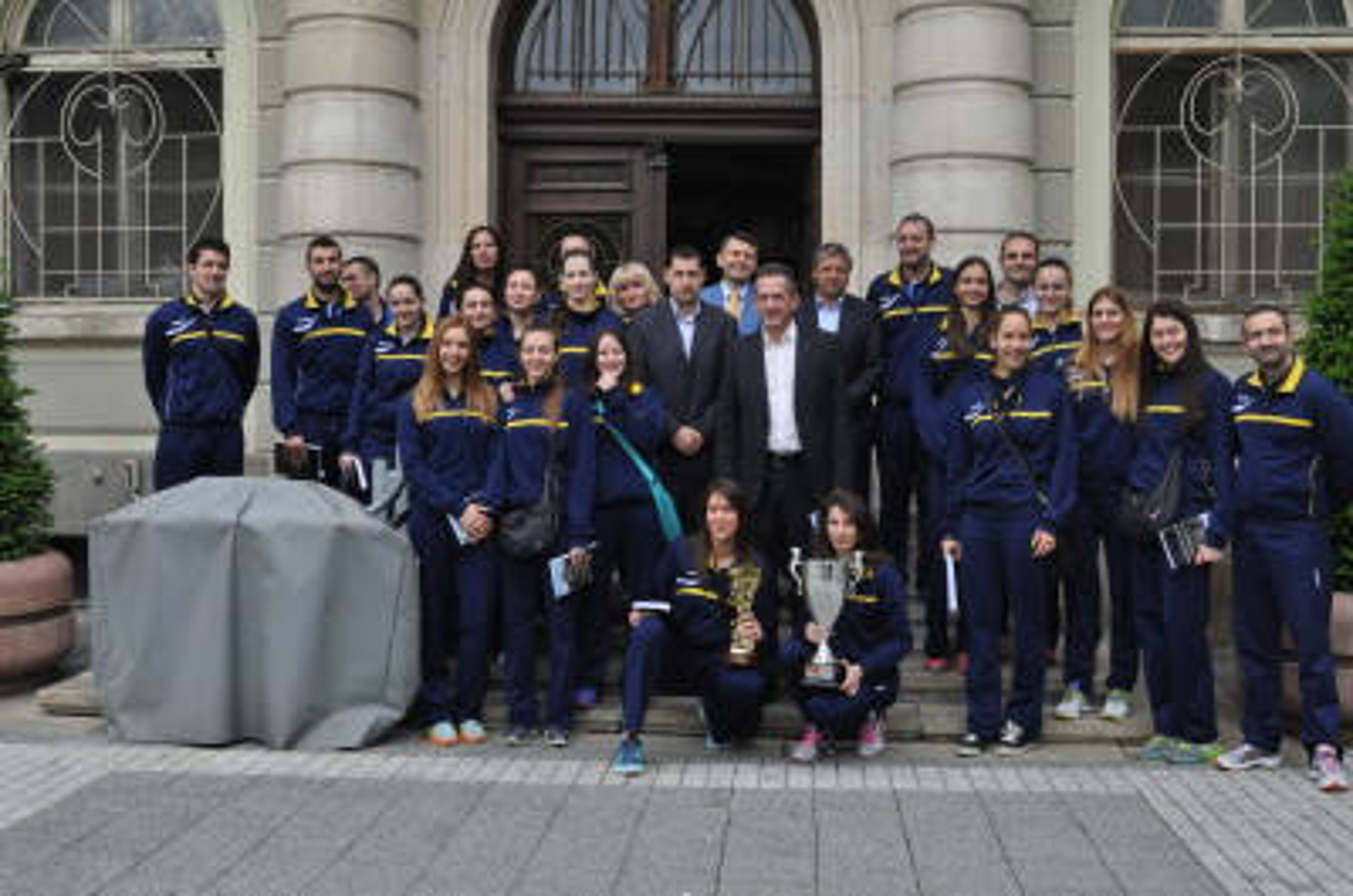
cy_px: 448
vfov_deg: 31.8
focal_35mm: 42
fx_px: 1575
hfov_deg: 46.5
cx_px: 676
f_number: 10
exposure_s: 1/400
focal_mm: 28
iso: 1000
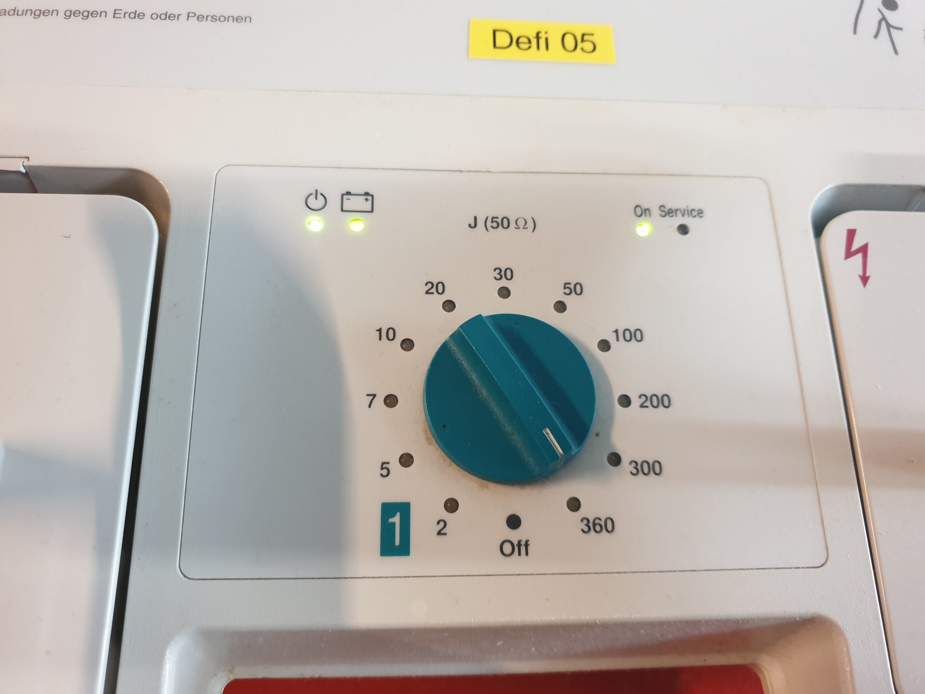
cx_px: 462
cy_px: 347
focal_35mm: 26
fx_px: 695
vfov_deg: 53.1
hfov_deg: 67.3
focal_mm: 4.3
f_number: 1.5
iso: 250
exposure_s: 1/33
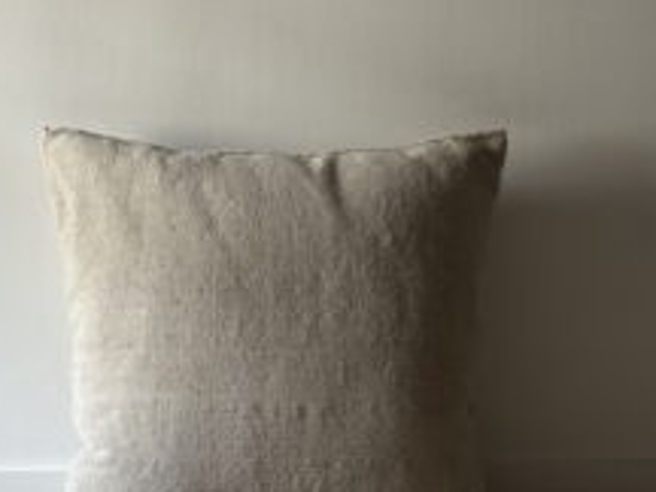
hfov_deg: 22.0
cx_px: 273
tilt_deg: -4.9
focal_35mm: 89
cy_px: 234
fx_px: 1687
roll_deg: +0.4
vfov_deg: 16.6
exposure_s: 1/60
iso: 200
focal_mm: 6.86
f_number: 1.78
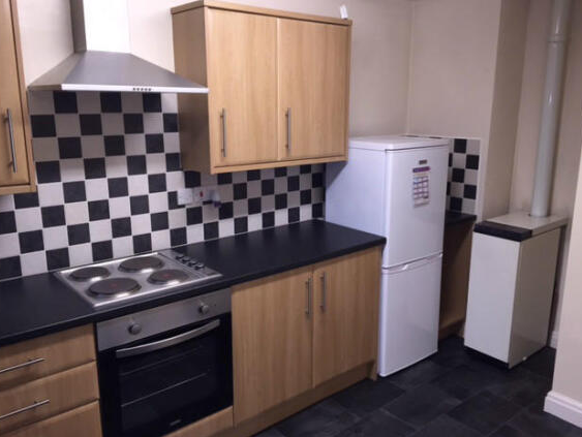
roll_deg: -0.4
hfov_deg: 59.9
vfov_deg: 46.8
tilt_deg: -12.8
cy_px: 217
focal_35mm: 30
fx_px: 505
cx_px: 294
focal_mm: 4.15
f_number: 2.2
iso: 50
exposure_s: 1/33
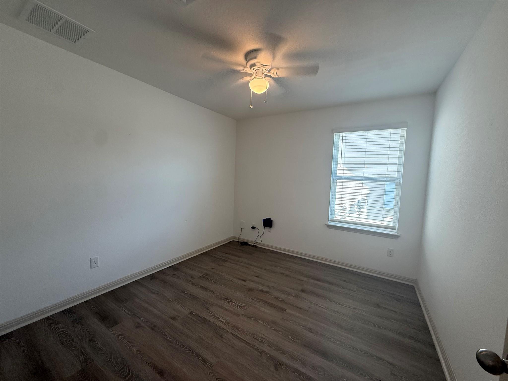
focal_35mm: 14
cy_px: 190
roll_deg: -2.6
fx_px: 205
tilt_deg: -4.6
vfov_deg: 85.7
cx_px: 254
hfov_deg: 102.1
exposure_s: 1/120
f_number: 2.2
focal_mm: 2.22
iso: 160
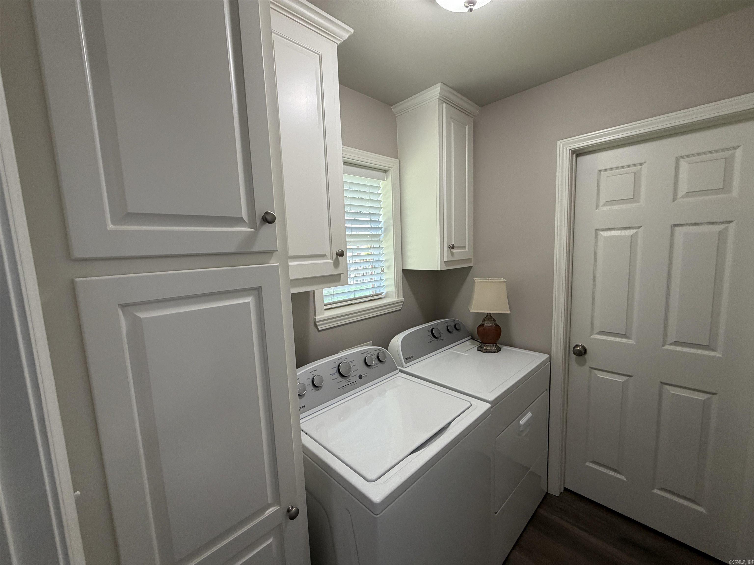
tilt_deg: -6.1
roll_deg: +1.9
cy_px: 282
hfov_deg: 102.1
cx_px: 377
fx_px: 305
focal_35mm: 14
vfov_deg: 85.7
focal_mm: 2.22
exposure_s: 1/120
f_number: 2.2
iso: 200
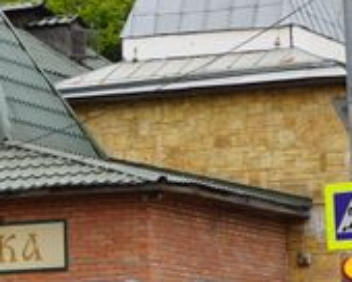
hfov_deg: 8.2
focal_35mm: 232
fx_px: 2417
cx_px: -107
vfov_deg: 6.7
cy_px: 172
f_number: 5
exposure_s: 1/60
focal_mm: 60
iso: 125
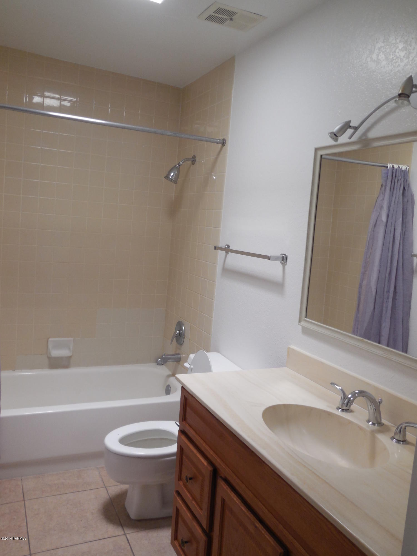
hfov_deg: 46.8
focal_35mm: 30
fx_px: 482
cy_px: 278
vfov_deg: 60.0
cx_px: 208
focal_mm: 5.3
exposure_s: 1/30
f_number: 3.2
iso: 200
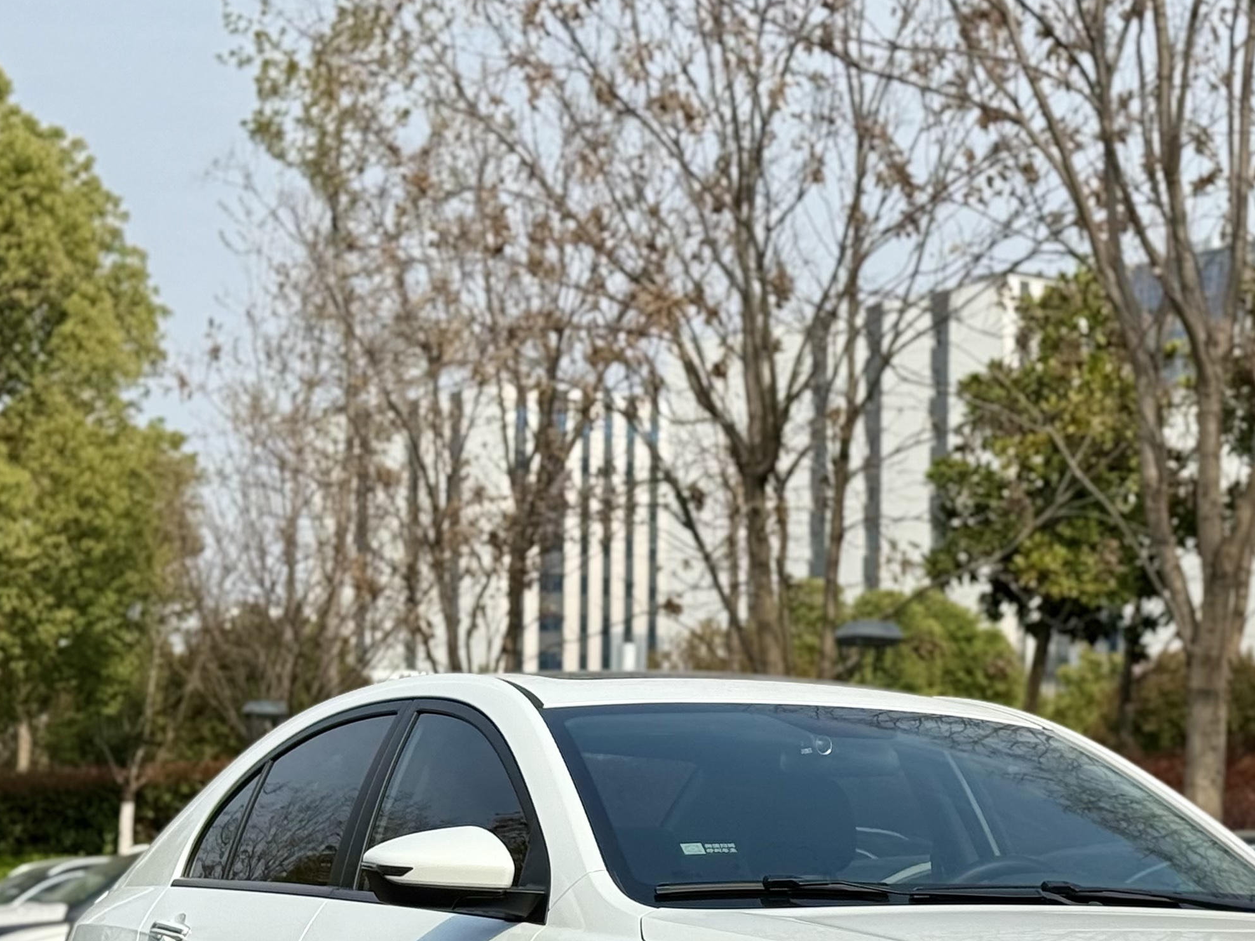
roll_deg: -0.3
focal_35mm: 98
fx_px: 3553
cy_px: 764
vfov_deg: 15.0
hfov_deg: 19.9
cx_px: 899
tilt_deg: +2.8
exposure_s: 1/5208
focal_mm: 6.76
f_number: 1.78
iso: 64
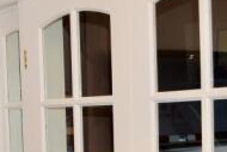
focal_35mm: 93
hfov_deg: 20.1
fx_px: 587
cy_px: 172
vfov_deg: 14.4
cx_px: -67
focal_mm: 18
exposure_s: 1/60
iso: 450
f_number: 3.5
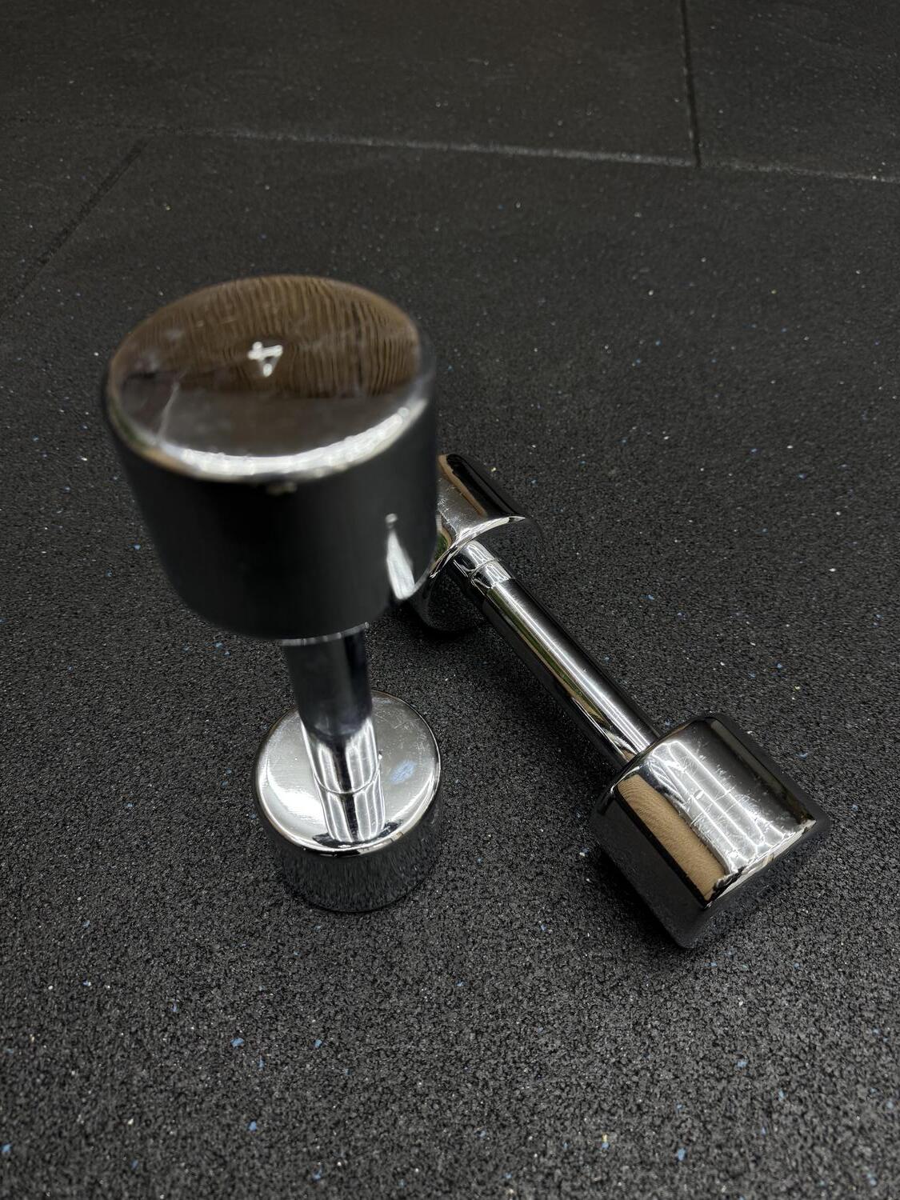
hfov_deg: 56.8
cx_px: 450
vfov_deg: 71.6
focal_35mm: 24
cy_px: 600
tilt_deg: -50.5
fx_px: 832
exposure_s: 1/100
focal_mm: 6.76
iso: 100
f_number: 1.78
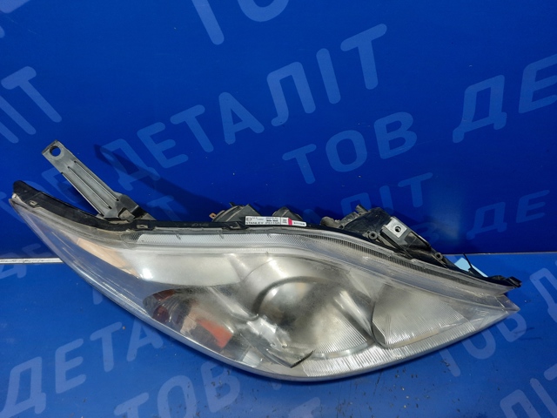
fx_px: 402
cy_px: 209
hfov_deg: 69.4
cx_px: 278
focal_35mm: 25
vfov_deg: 54.9
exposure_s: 1/50
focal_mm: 4.6
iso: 320
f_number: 2
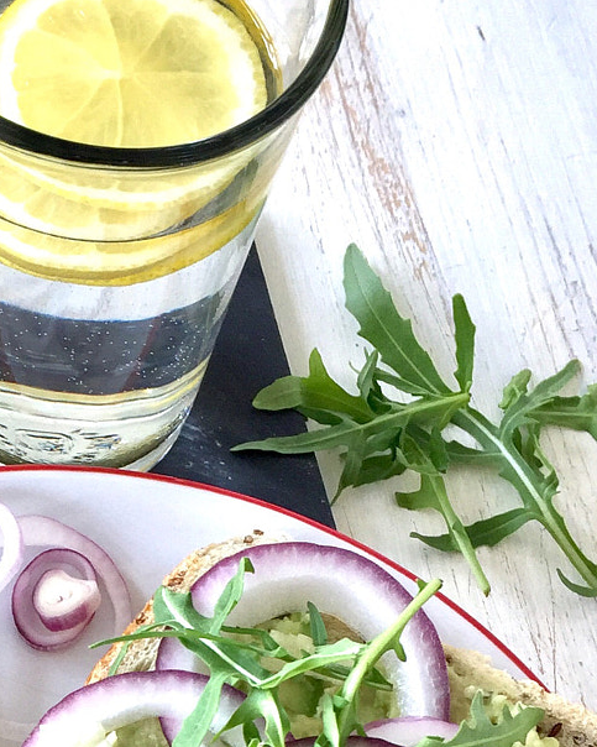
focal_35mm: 75
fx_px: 1657
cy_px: 850
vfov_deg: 23.6
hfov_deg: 19.7
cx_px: -16
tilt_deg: -70.4
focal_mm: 4.15
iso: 40
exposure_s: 1/50
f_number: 2.2
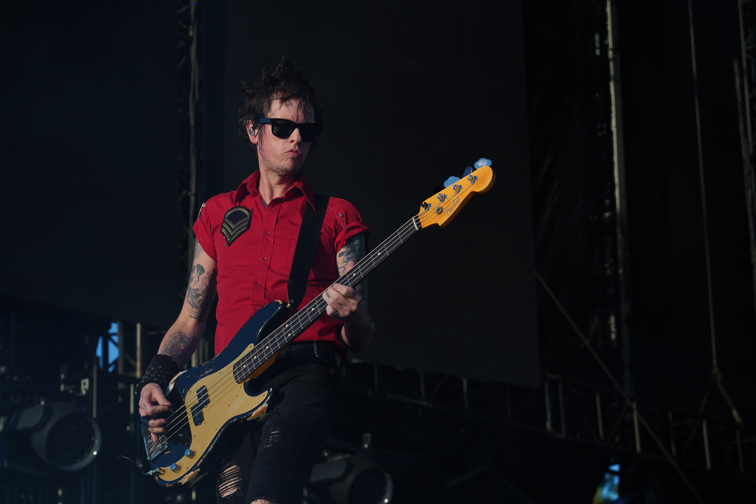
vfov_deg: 13.0
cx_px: 378
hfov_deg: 19.5
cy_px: 252
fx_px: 2205
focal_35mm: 105
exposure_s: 1/400
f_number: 7.1
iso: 100
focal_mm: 105
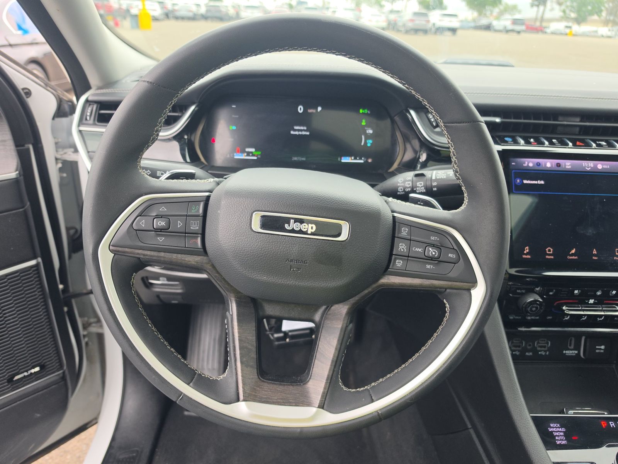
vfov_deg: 58.9
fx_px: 411
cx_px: 309
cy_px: 232
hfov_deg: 73.9
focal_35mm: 23
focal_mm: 6.5
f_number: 1.4
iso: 19
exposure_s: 1/119
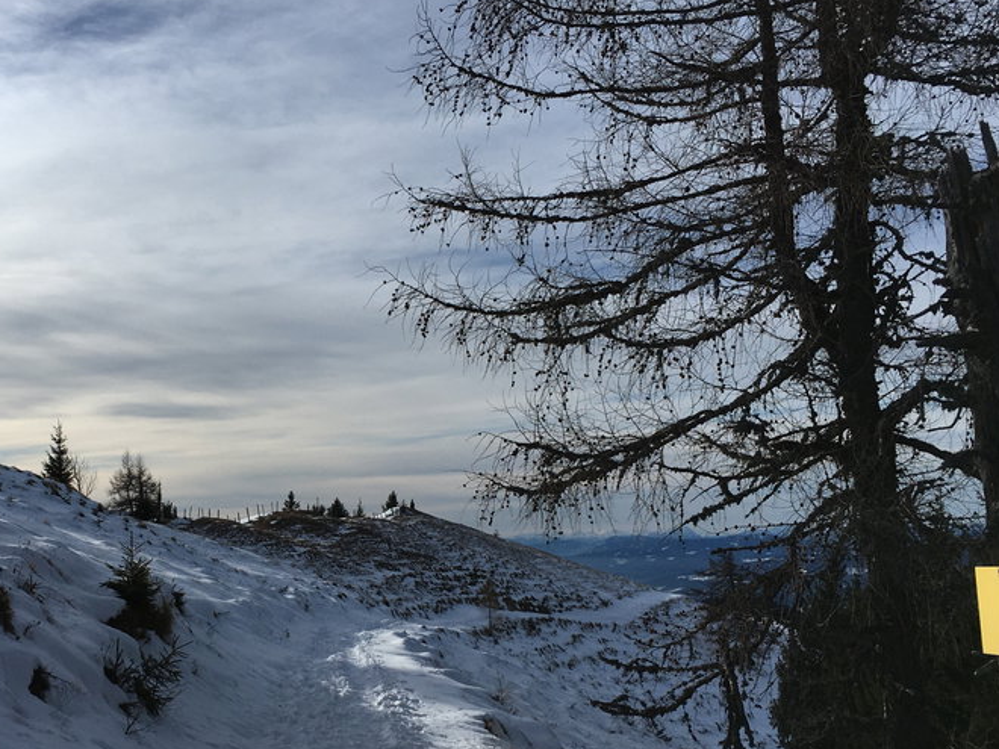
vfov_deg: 32.1
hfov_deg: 41.4
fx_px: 1299
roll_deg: +1.6
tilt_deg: +2.0
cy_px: 463
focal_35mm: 45
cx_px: 315
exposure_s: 1/4049
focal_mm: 4.15
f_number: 2.2
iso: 25
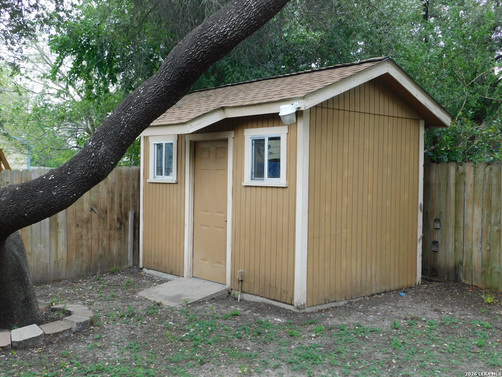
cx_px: 251
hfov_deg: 46.8
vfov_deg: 36.0
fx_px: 580
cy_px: 188
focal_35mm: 40
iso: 125
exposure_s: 1/60
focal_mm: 7.1
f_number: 3.6
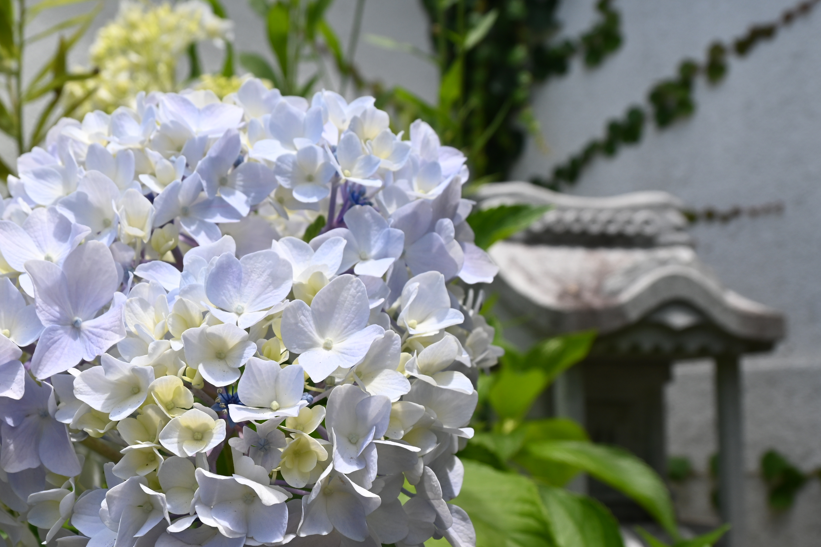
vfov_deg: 24.4
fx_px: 1249
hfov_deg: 36.2
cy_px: 418
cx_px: 316
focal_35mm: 55
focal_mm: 23
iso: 100
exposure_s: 1/320
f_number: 6.3
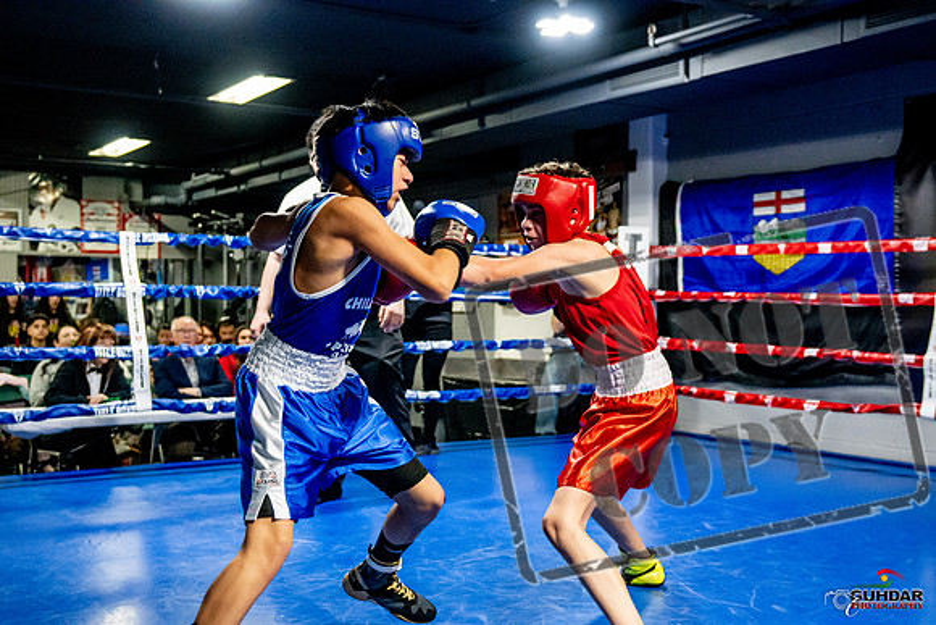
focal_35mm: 43
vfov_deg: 31.2
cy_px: 312
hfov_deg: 45.4
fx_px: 1118
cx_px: 468
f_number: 2.8
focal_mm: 29
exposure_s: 1/800
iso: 5000
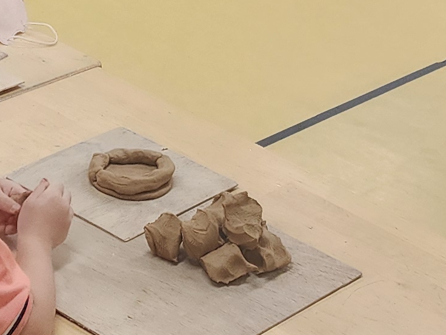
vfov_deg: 11.4
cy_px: -164
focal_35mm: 125
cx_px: 219
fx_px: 1611
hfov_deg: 15.8
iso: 160
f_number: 1.8
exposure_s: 1/180
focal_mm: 6.4
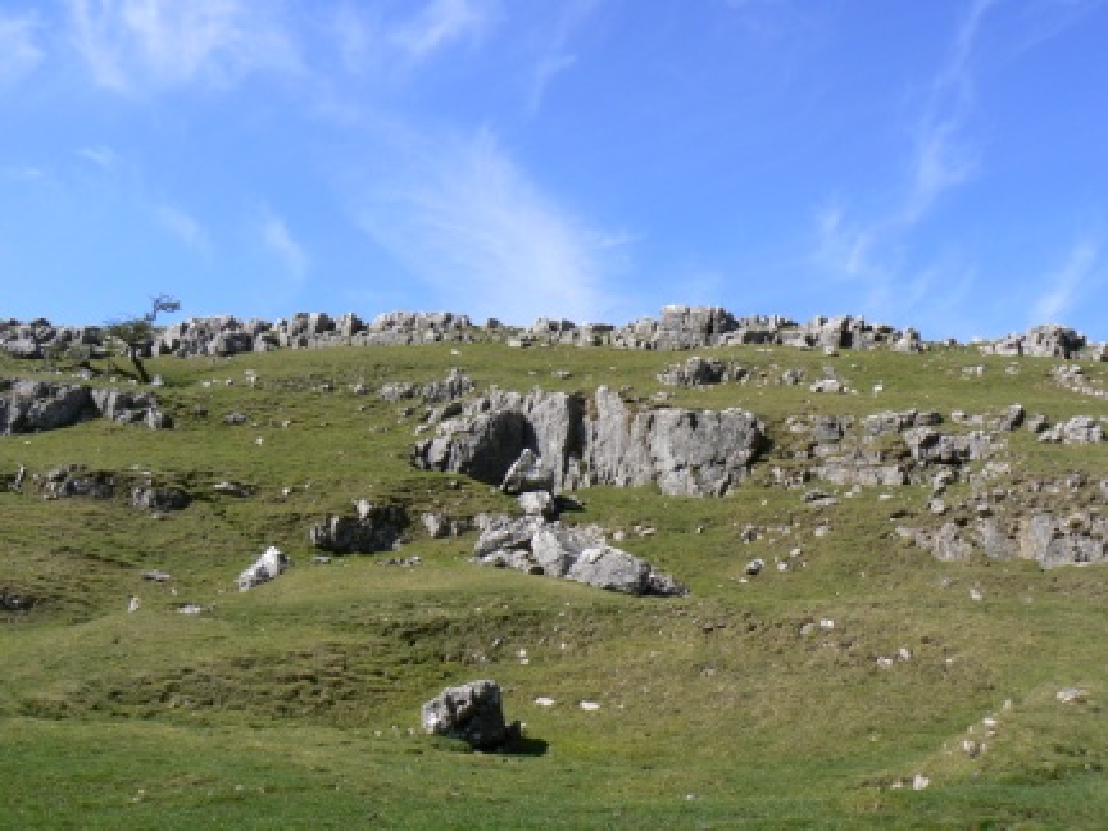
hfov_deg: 51.4
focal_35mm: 36
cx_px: 554
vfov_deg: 39.7
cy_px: 416
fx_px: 1152
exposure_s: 1/400
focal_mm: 6
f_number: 6.3
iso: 80
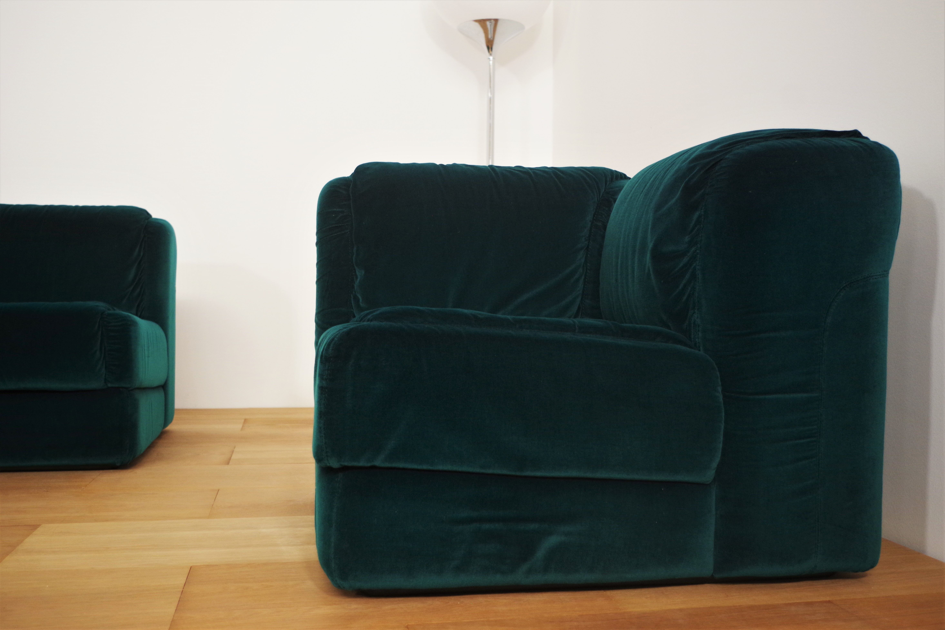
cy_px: 315
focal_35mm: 36
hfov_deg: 53.1
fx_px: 945
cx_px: 472
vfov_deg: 36.9
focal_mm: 24.38
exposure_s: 1/60
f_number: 4
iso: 800
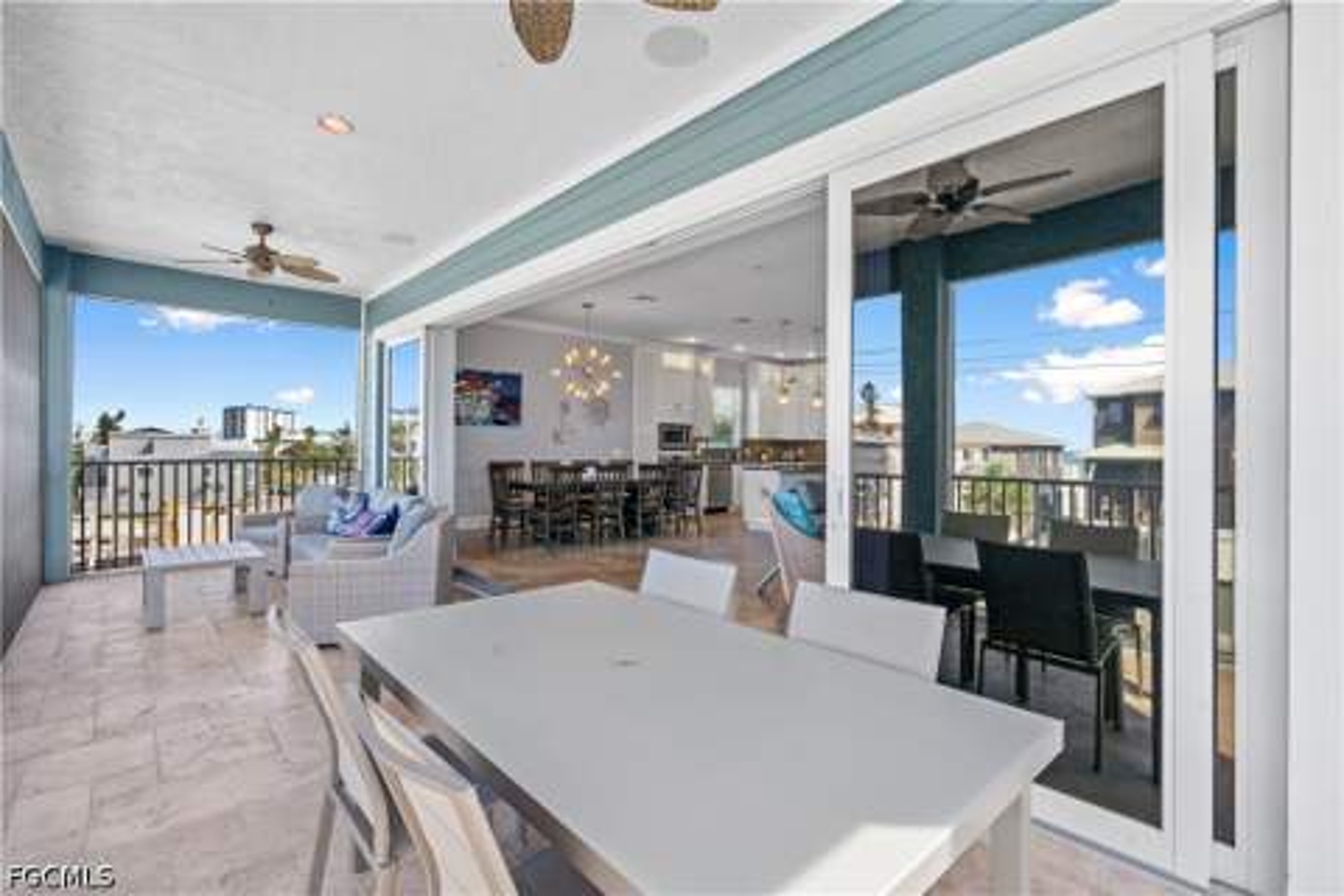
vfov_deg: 73.7
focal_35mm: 16
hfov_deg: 96.7
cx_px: 672
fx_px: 597
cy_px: 448
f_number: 8
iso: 400
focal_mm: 16
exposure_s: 1/125
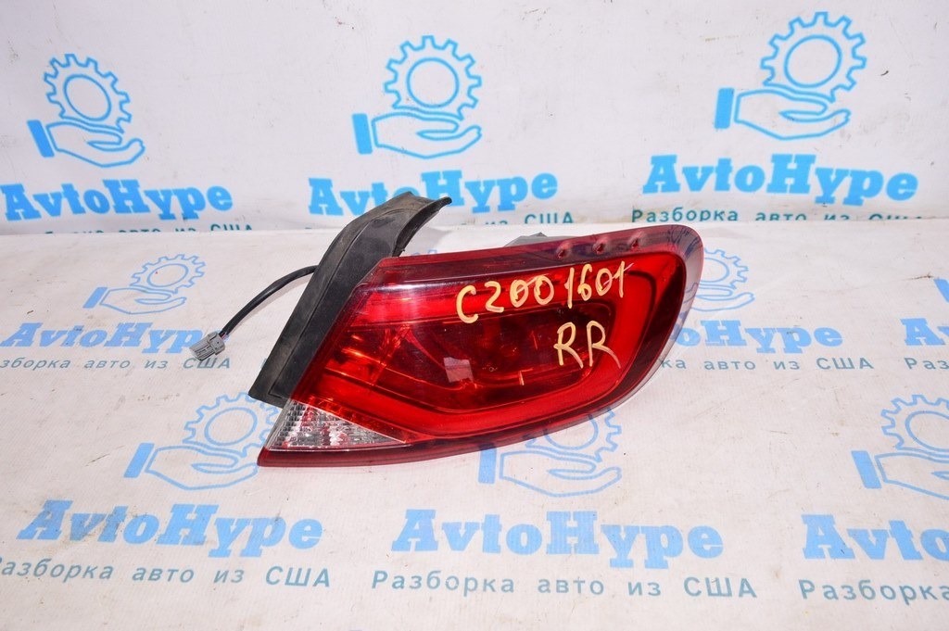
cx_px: 474
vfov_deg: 43.5
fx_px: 790
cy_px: 316
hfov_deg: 62.0
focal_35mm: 30
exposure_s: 1/200
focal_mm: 20
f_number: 8
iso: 1600
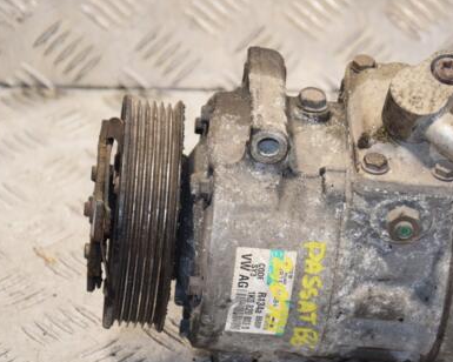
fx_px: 2209
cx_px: 321
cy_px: 229
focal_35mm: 165
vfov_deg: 9.4
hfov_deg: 11.7
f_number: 5.3
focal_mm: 75
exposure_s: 1/125
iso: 800
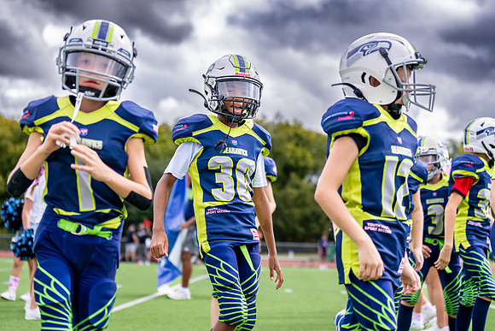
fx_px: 1087
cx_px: 245
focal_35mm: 79
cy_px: 146
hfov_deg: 25.7
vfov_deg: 17.3
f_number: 2.8
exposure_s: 1/2500
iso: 320
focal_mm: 70
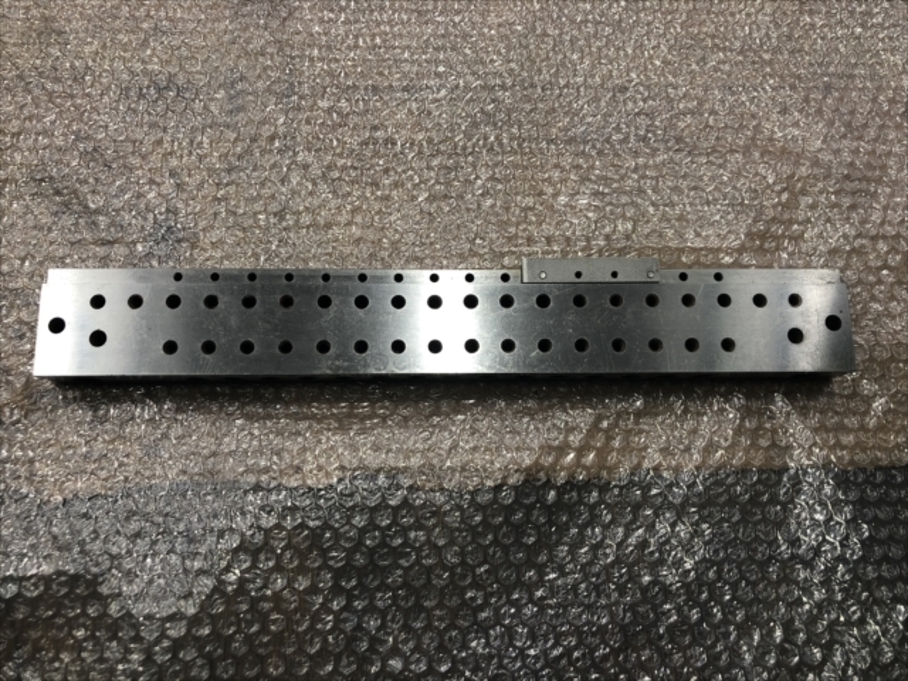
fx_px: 734
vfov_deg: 49.7
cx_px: 454
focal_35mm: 28
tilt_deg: -71.8
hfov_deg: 63.4
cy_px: 340
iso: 40
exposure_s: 1/20
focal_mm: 3.99
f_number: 1.8
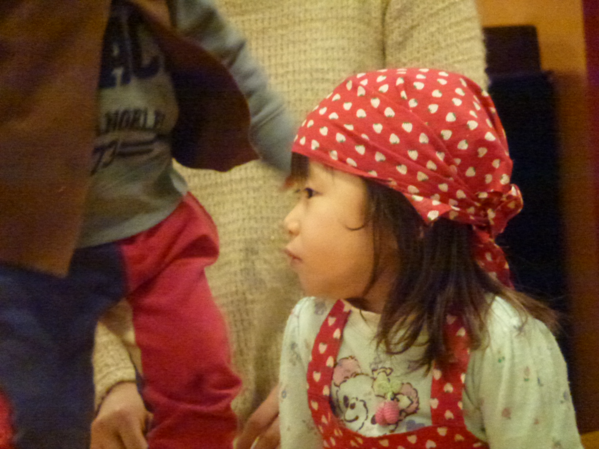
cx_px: 300
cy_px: 224
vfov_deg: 3.9
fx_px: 6645
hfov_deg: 5.2
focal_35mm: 384
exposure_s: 1/60
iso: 1600
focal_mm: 68.8
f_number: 5.9
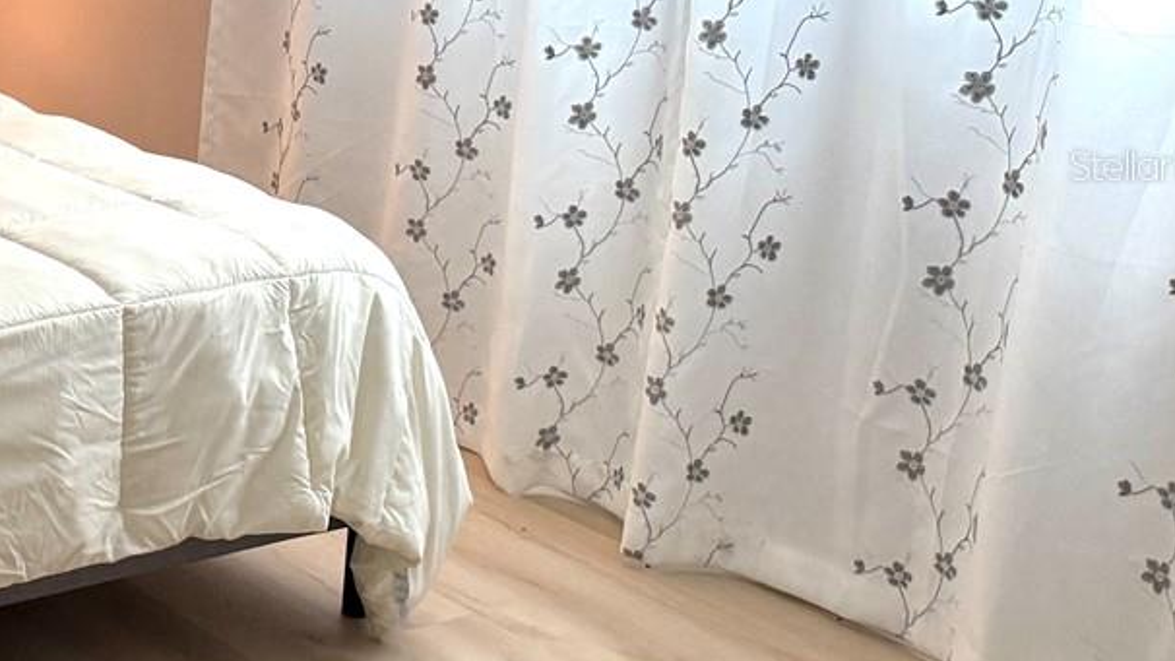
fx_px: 2150
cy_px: 165
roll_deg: -0.9
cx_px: -299
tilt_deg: -14.4
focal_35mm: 69
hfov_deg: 26.5
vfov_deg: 17.4
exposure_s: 1/120
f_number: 1.78
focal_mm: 6.76
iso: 160
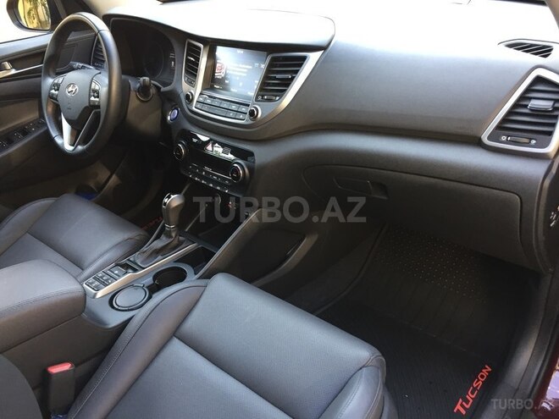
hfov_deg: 61.7
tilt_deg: -28.3
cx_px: 280
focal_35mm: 29
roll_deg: +6.5
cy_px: 210
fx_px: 468
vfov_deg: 48.2
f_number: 2.2
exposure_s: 1/33
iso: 50
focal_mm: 4.15
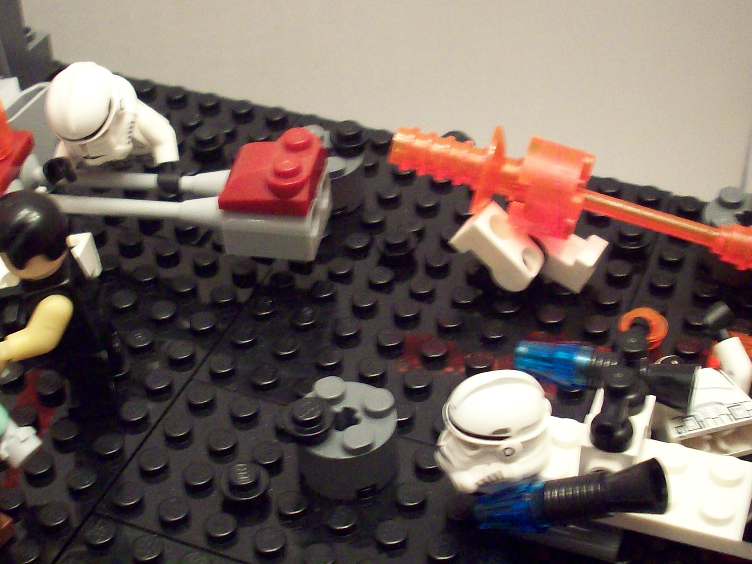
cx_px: 380
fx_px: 1325
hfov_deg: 31.7
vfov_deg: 24.0
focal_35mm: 61
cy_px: 303
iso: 200
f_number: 2.8
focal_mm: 6.2
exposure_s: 1/8
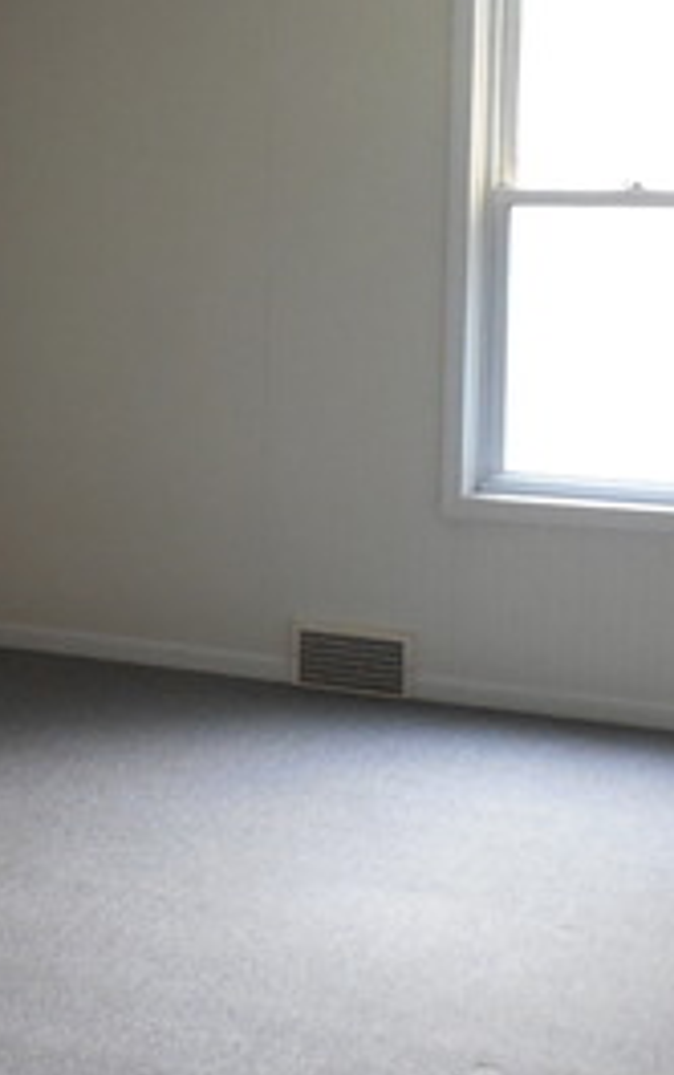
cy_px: 438
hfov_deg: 20.2
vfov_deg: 31.9
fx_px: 1878
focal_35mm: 64
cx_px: 162
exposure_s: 1/30
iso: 360
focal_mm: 4.5
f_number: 3.3
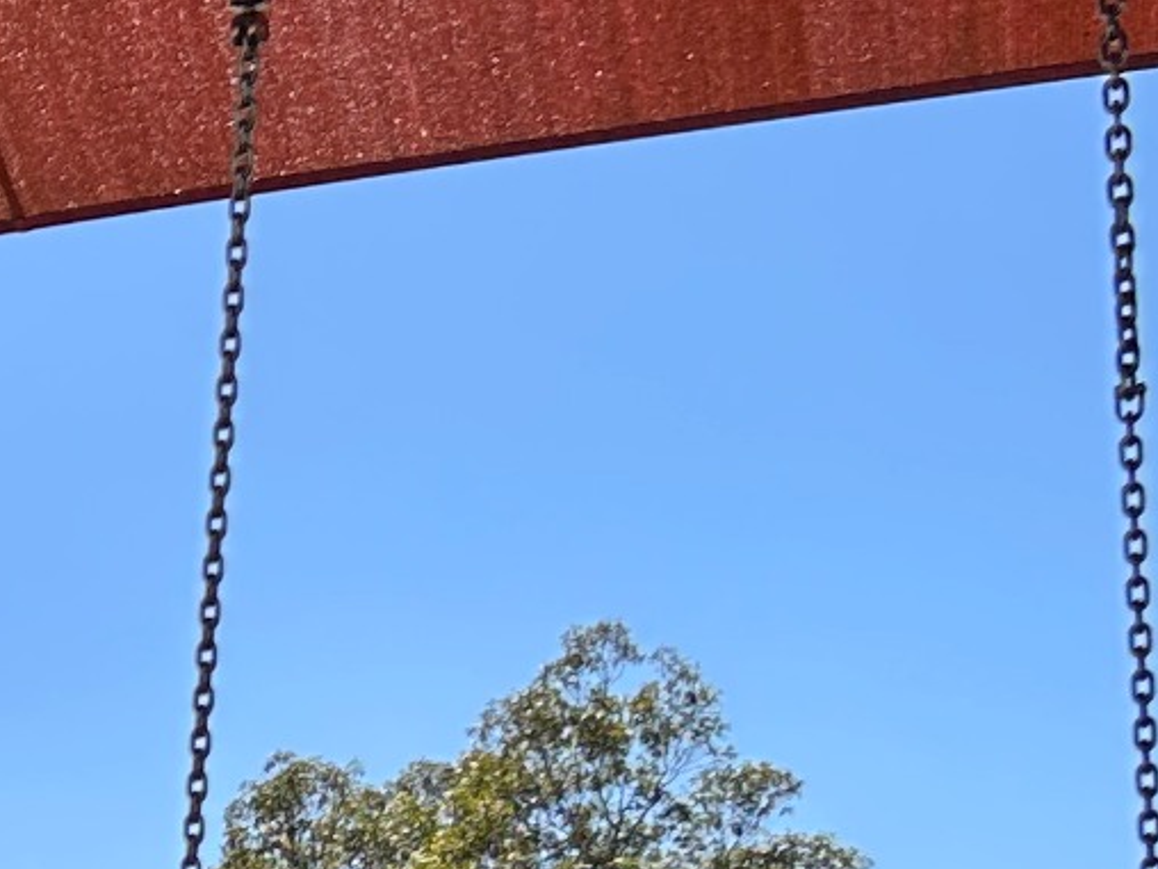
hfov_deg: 14.0
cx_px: -647
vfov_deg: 10.4
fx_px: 4382
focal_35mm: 131
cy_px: 1738
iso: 50
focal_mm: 5.7
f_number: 1.5
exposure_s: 1/1972
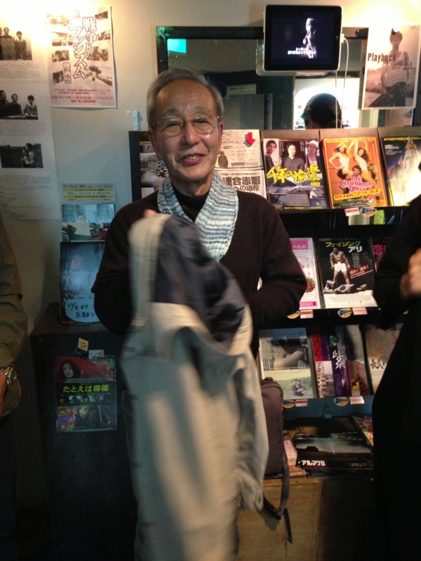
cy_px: 280
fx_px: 535
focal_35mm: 33
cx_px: 210
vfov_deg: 55.4
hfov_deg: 42.9
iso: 400
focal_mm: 4.13
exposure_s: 1/17
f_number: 2.4
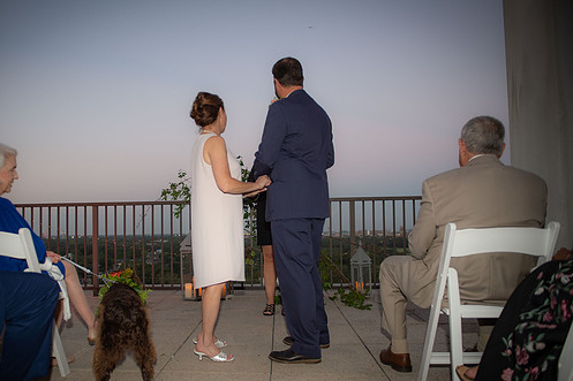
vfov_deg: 46.3
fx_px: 445
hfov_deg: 65.1
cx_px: 240
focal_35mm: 28
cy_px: 216
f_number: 2.8
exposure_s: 1/160
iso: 800
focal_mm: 24
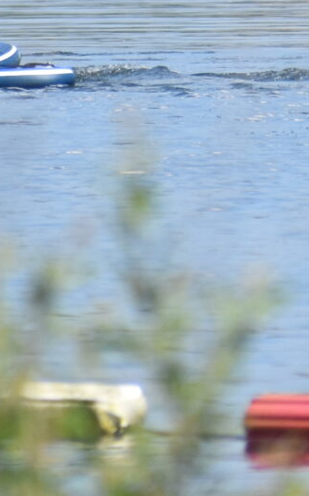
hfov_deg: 0.6
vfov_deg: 0.9
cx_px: 351
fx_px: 30255
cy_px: -273
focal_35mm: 2243
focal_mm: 300
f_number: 8
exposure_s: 1/1000
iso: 360
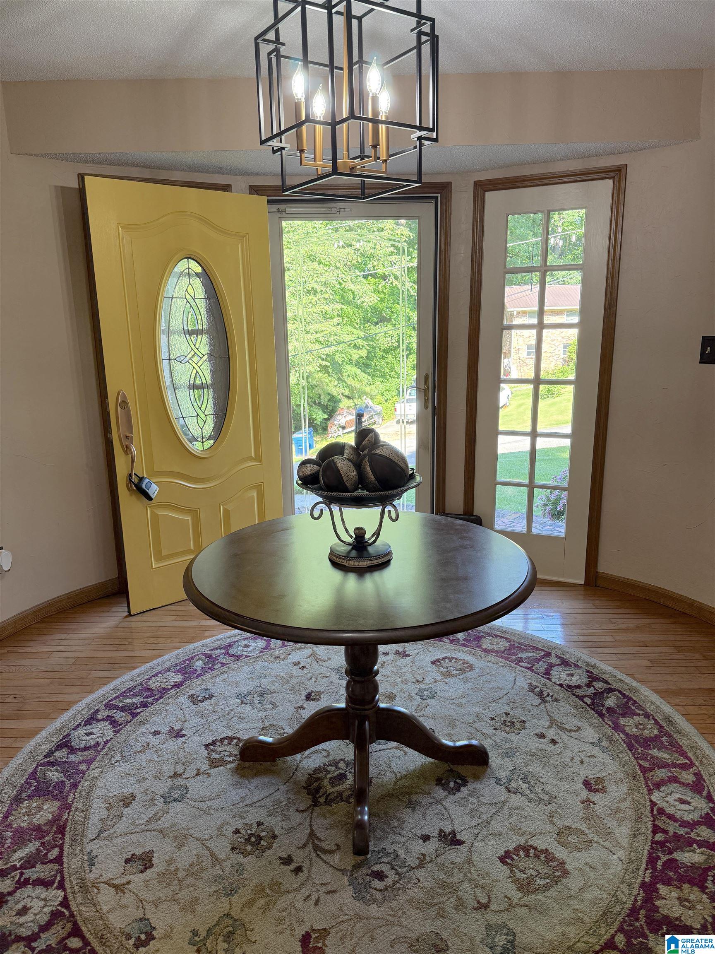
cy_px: 477
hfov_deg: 56.8
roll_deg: +1.3
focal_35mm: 24
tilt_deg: -12.9
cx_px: 358
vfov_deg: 71.6
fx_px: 661
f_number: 1.78
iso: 200
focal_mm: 6.76
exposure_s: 1/232
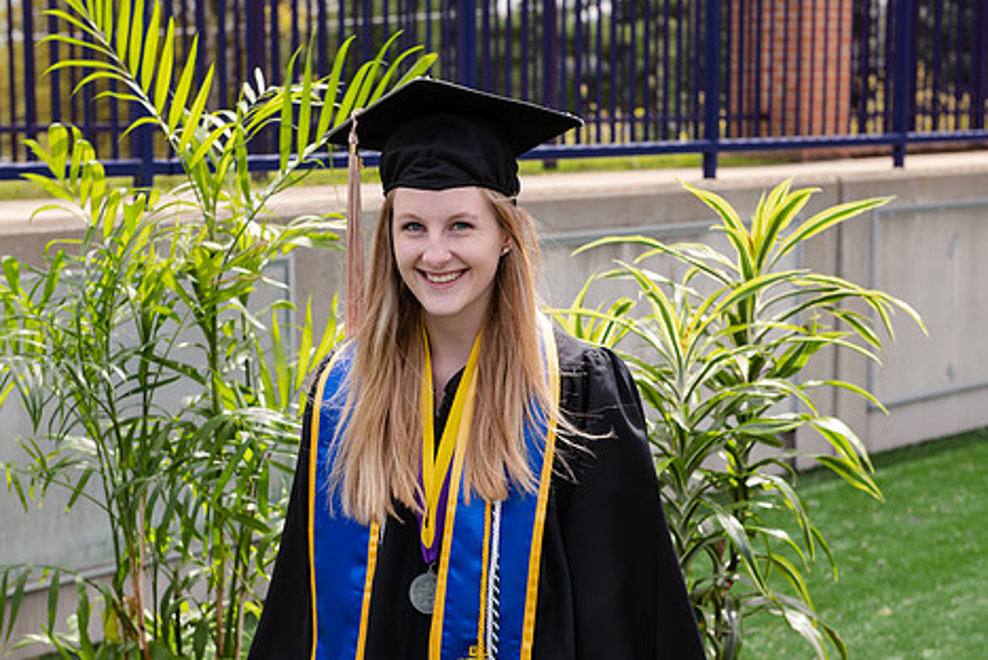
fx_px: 2114
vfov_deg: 17.7
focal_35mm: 77
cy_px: 365
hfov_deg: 26.3
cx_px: 459
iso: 125
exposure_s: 1/200
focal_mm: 62
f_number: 5.6
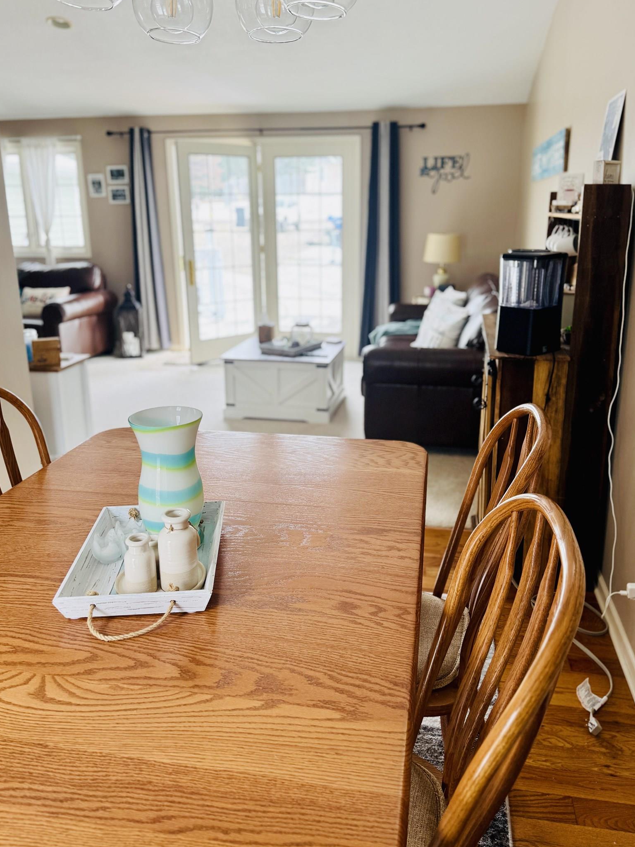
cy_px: 378
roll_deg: +0.9
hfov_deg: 51.3
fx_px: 660
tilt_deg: -14.9
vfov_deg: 65.1
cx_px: 327
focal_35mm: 27
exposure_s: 1/121
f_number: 1.78
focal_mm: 6.76
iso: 80
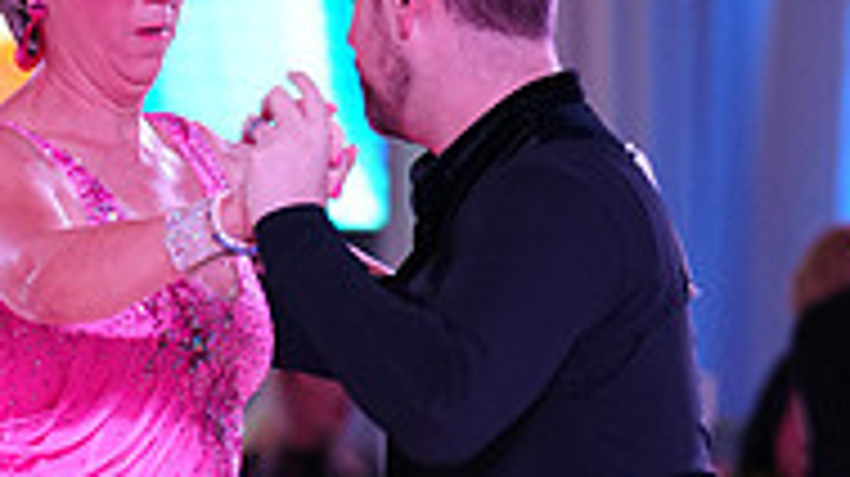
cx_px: 416
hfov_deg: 5.1
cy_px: 806
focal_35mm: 421
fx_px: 9482
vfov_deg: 2.9
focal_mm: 131
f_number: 2.8
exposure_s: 1/500
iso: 2000
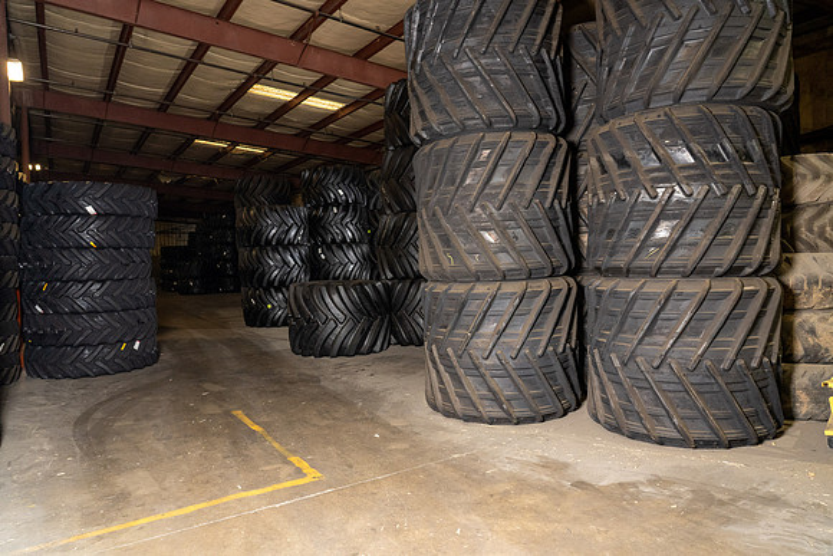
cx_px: 416
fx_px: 555
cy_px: 278
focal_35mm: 24
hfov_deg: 73.7
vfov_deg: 53.2
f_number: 5.6
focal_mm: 24
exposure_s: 1/60
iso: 3200
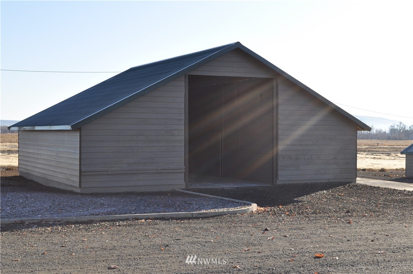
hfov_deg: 35.1
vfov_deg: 23.7
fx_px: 653
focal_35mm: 57
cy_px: 137
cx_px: 206
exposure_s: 1/200
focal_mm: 38
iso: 200
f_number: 10
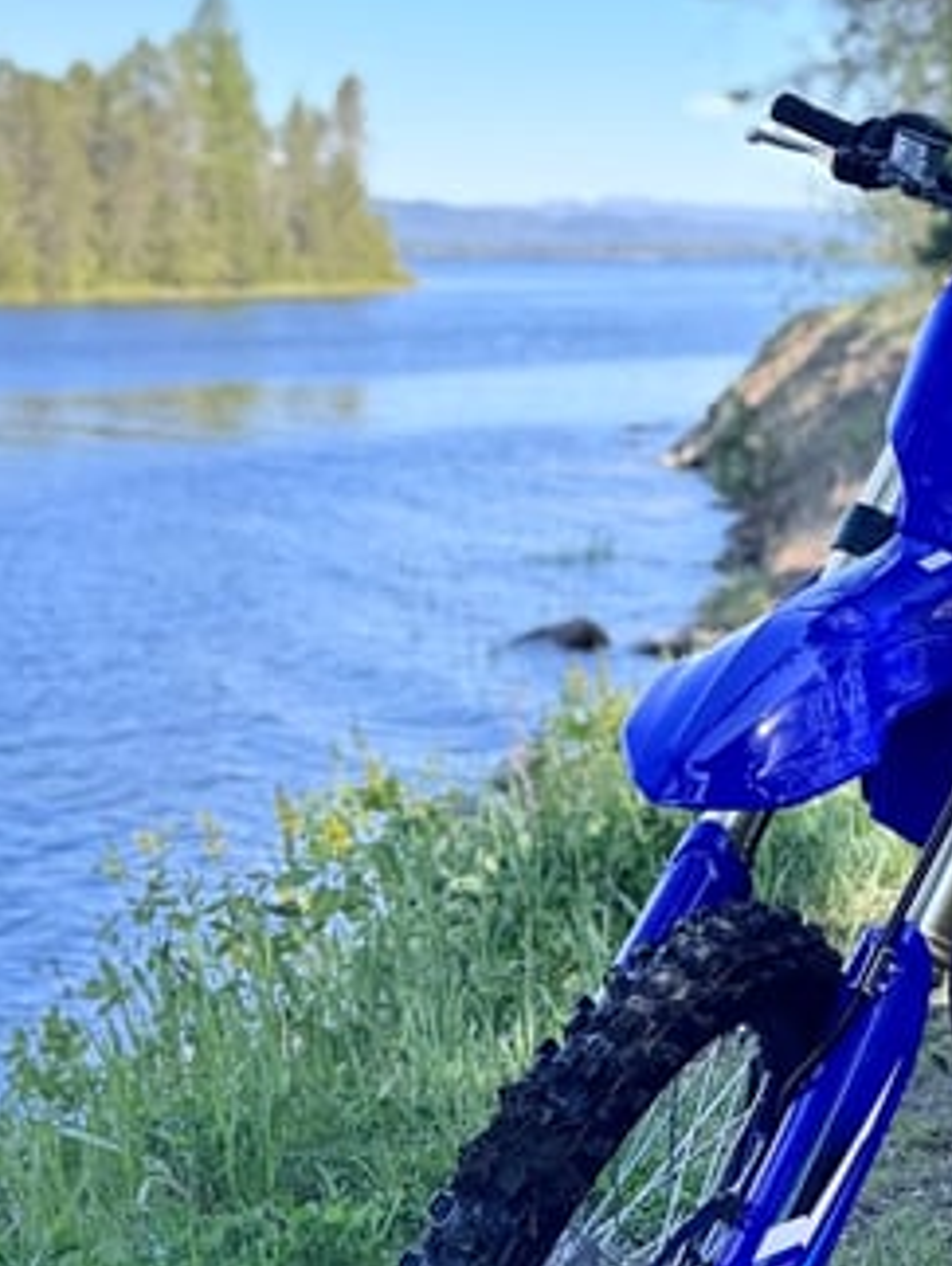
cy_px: 276
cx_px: 776
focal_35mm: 76
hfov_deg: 19.2
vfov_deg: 25.2
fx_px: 2781
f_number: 1.78
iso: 80
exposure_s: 1/428
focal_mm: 6.76
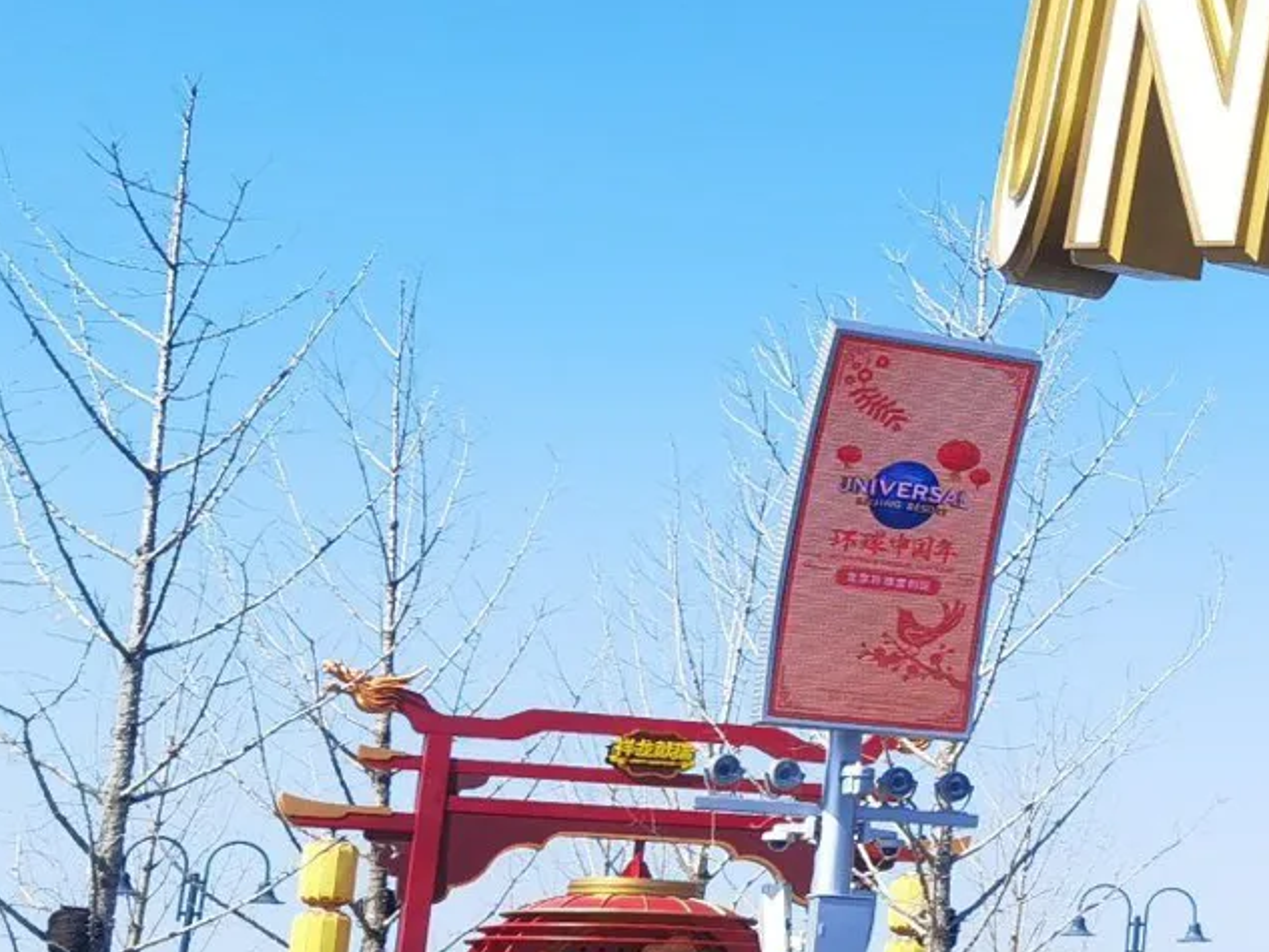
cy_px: 417
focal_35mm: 93
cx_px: 2307
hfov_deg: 17.1
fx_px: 3410
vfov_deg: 15.9
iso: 50
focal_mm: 6.71
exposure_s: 1/3333
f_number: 1.9
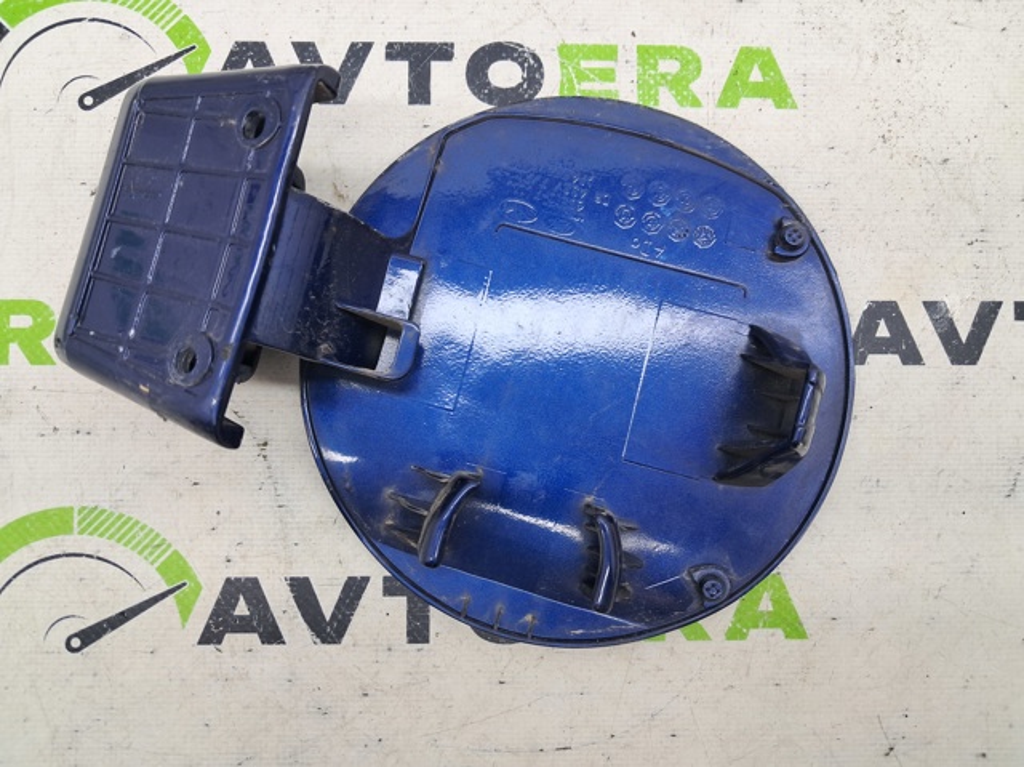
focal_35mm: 27
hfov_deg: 65.4
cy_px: 384
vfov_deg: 51.3
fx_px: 798
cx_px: 512
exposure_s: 1/50
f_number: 1.8
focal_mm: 4
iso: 50
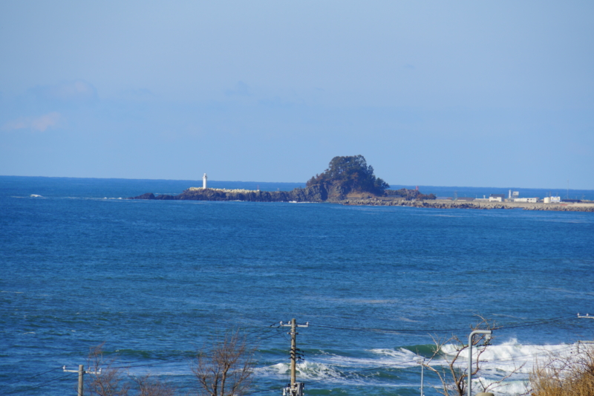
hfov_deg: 6.9
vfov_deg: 4.6
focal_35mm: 300
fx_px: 4949
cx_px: 297
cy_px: 198
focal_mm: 200
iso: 100
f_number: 8
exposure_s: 1/350
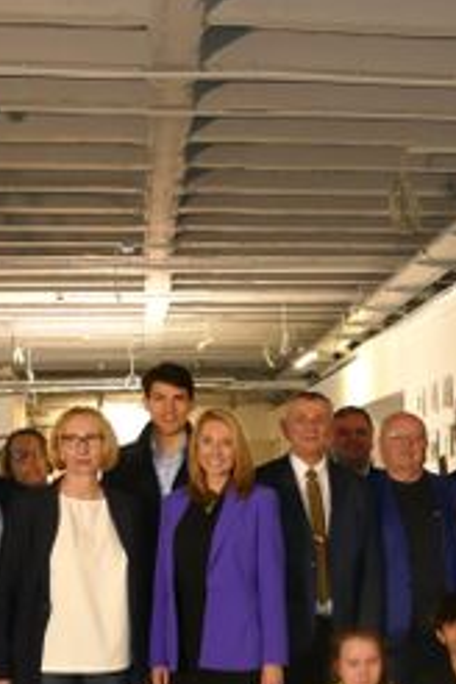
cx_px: 345
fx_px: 1159
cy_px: 503
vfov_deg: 32.3
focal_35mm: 61
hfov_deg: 22.0
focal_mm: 9.12
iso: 800
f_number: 2.8
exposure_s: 1/60
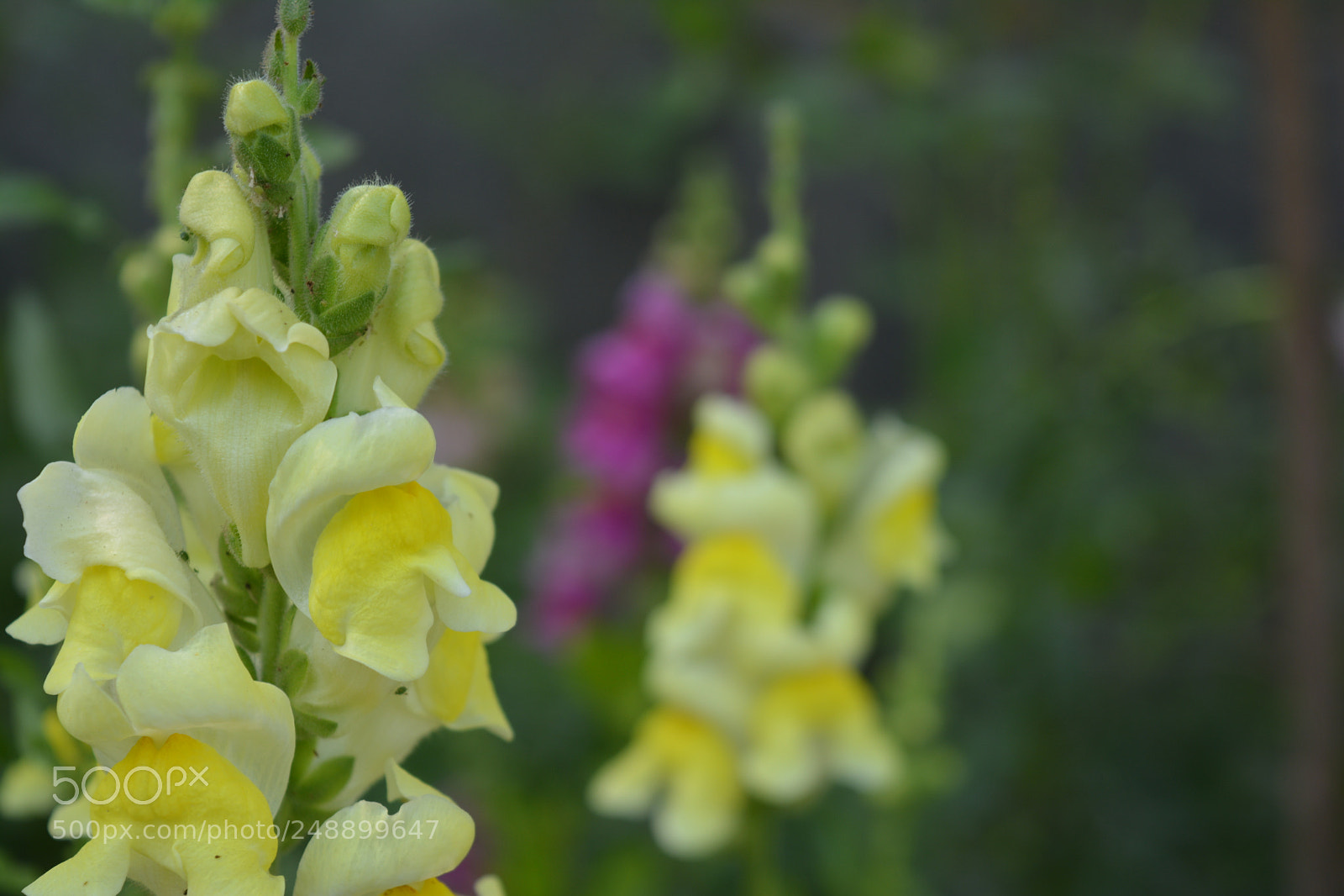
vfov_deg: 16.5
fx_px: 3079
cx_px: 672
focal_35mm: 82
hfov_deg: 24.6
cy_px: 448
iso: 100
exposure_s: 1/80
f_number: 8
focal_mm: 55
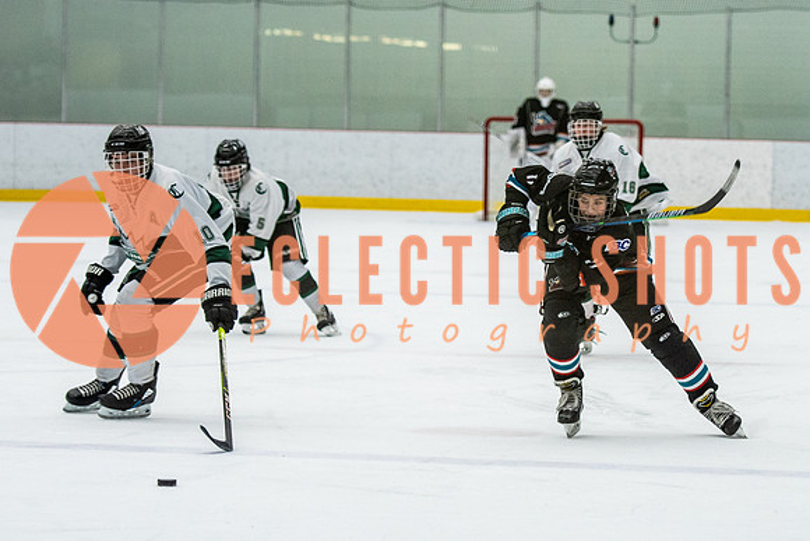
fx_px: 4568
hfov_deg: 10.1
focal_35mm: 203
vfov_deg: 6.8
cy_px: 262
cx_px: 578
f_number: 2.8
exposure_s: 1/640
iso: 1250
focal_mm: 92
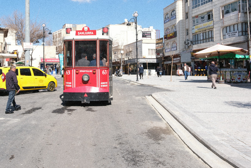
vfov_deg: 36.8
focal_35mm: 36
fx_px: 251
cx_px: 83
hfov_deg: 52.1
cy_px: 68
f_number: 5.6
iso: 125
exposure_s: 1/420
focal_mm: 16
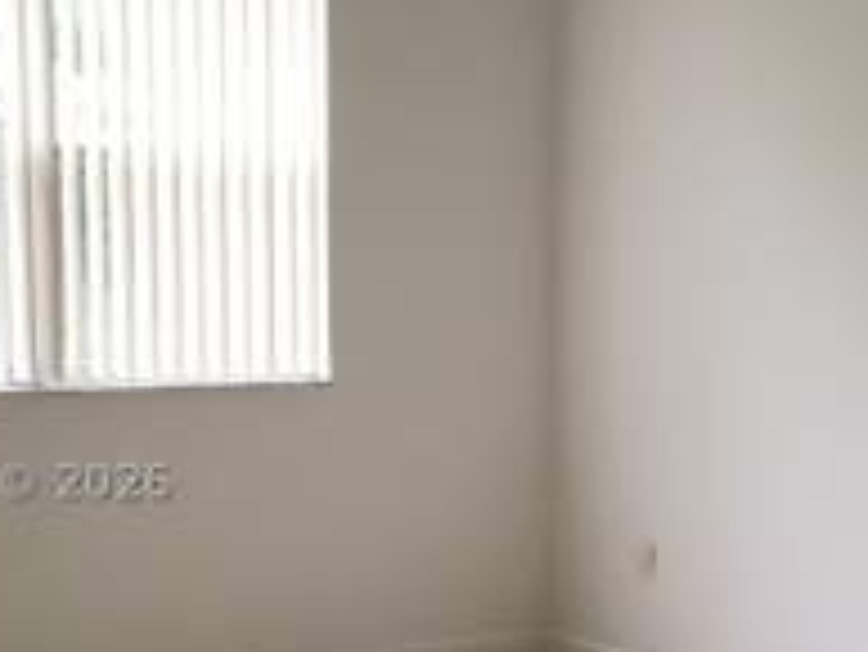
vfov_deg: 20.3
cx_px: 585
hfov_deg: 26.8
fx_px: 1807
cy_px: 481
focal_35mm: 72
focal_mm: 4.15
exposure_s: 1/30
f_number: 2.2
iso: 25
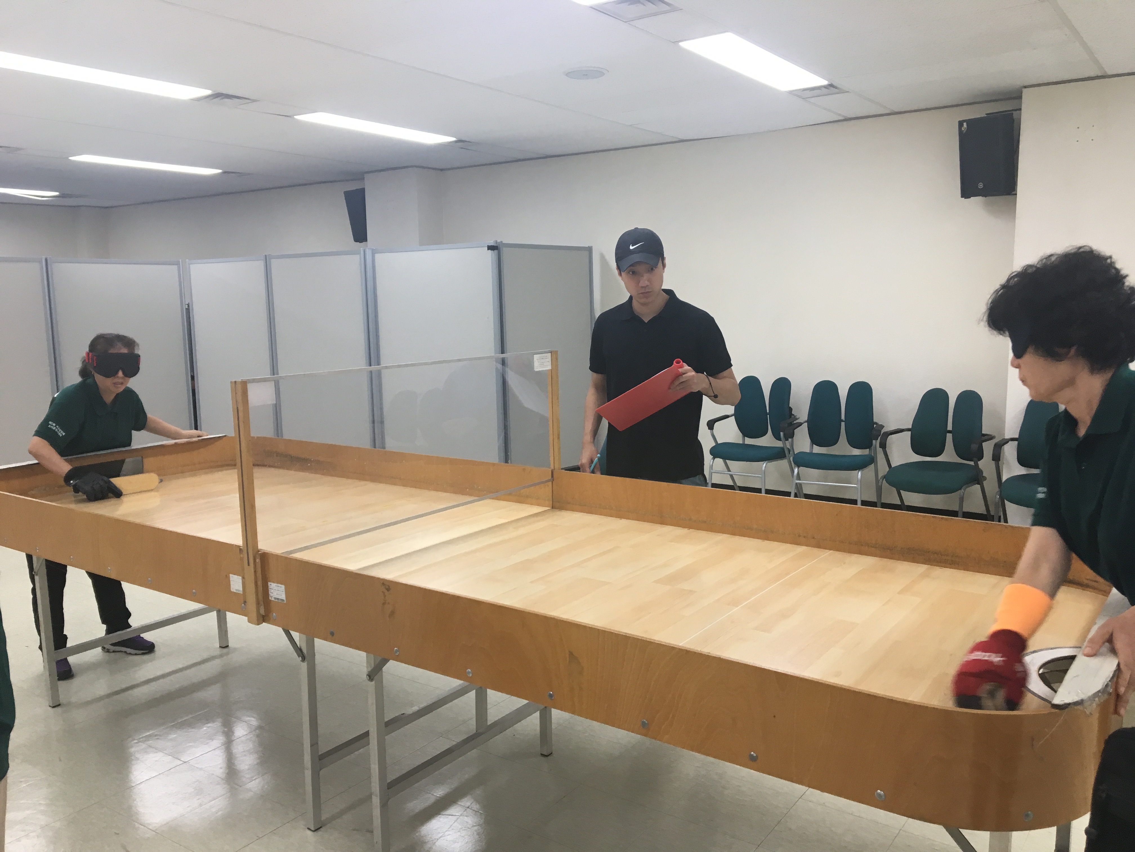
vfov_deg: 48.2
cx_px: 568
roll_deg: +0.3
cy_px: 426
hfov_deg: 61.7
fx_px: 951
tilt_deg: -7.4
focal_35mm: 29
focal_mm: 4.15
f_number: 2.2
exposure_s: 1/30
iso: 32
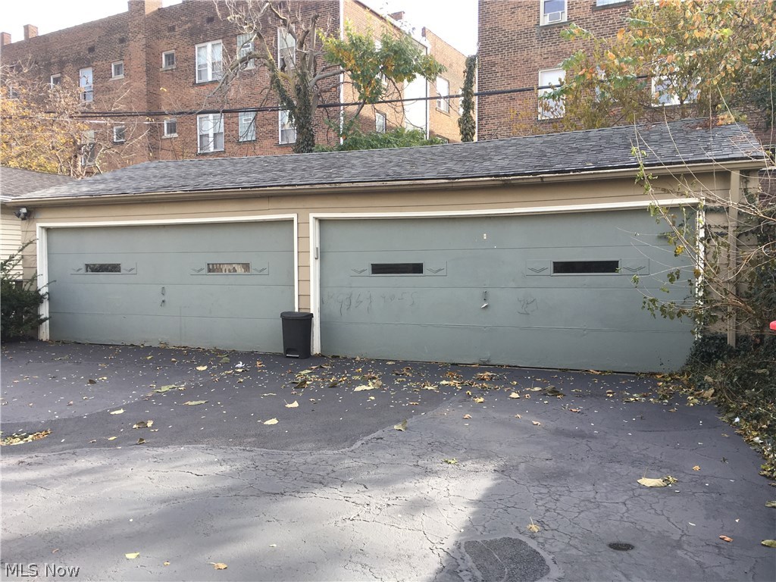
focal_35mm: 29
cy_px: 291
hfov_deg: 61.7
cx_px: 388
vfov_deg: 48.2
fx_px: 650
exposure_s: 1/214
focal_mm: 4.15
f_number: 2.2
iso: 25
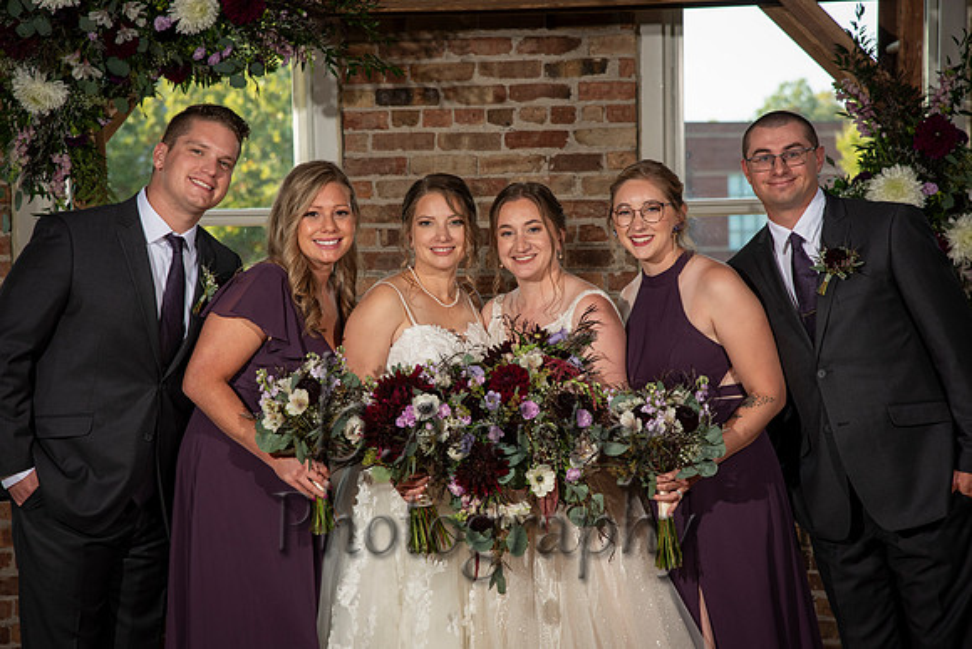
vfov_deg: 12.5
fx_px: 2971
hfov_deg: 18.6
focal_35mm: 110
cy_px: 324
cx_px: 486
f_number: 6.3
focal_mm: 110
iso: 400
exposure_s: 1/160
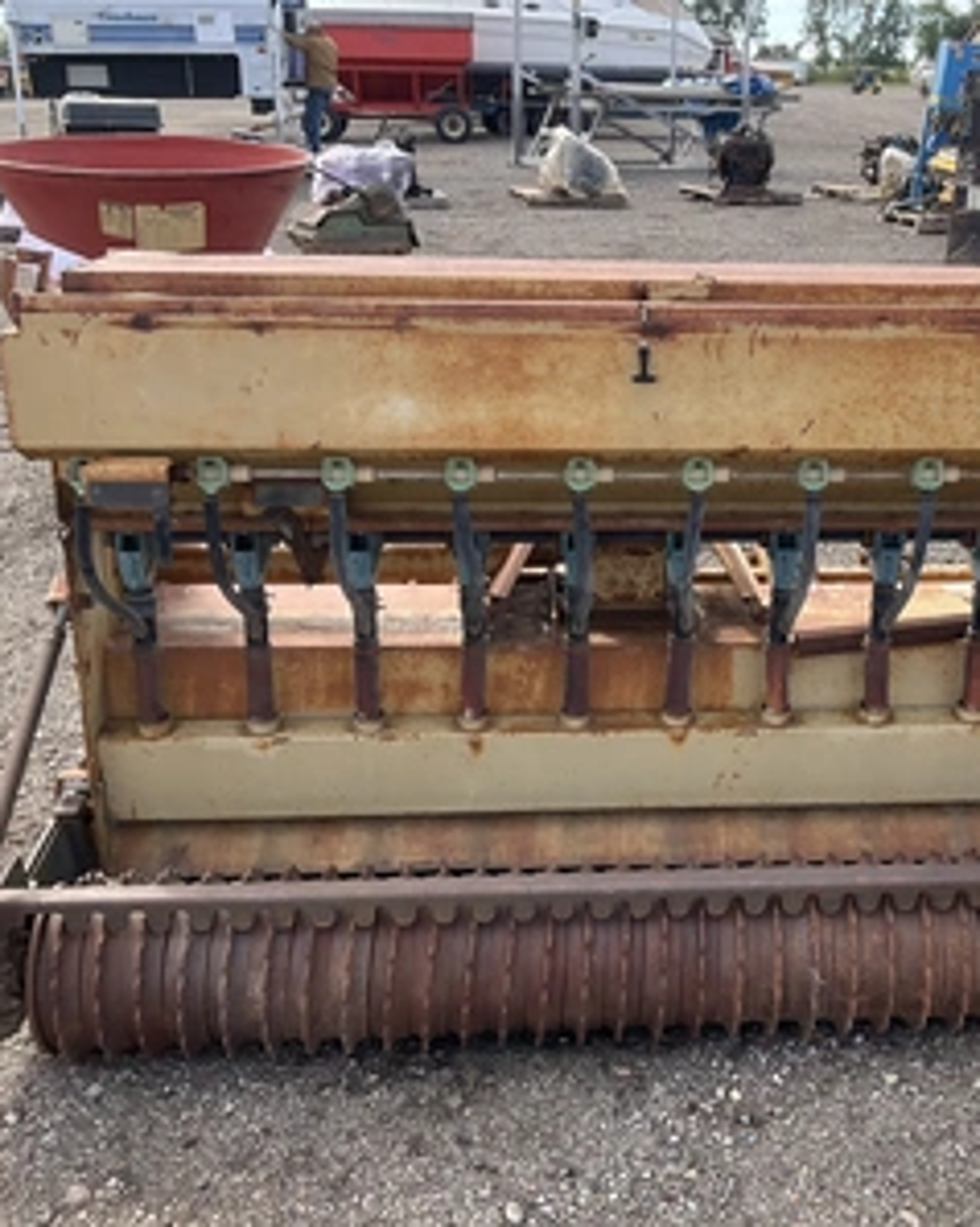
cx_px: 675
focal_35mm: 38
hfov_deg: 38.5
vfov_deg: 48.0
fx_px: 1379
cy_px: 614
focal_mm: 3
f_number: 1.8
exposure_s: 1/400
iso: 25
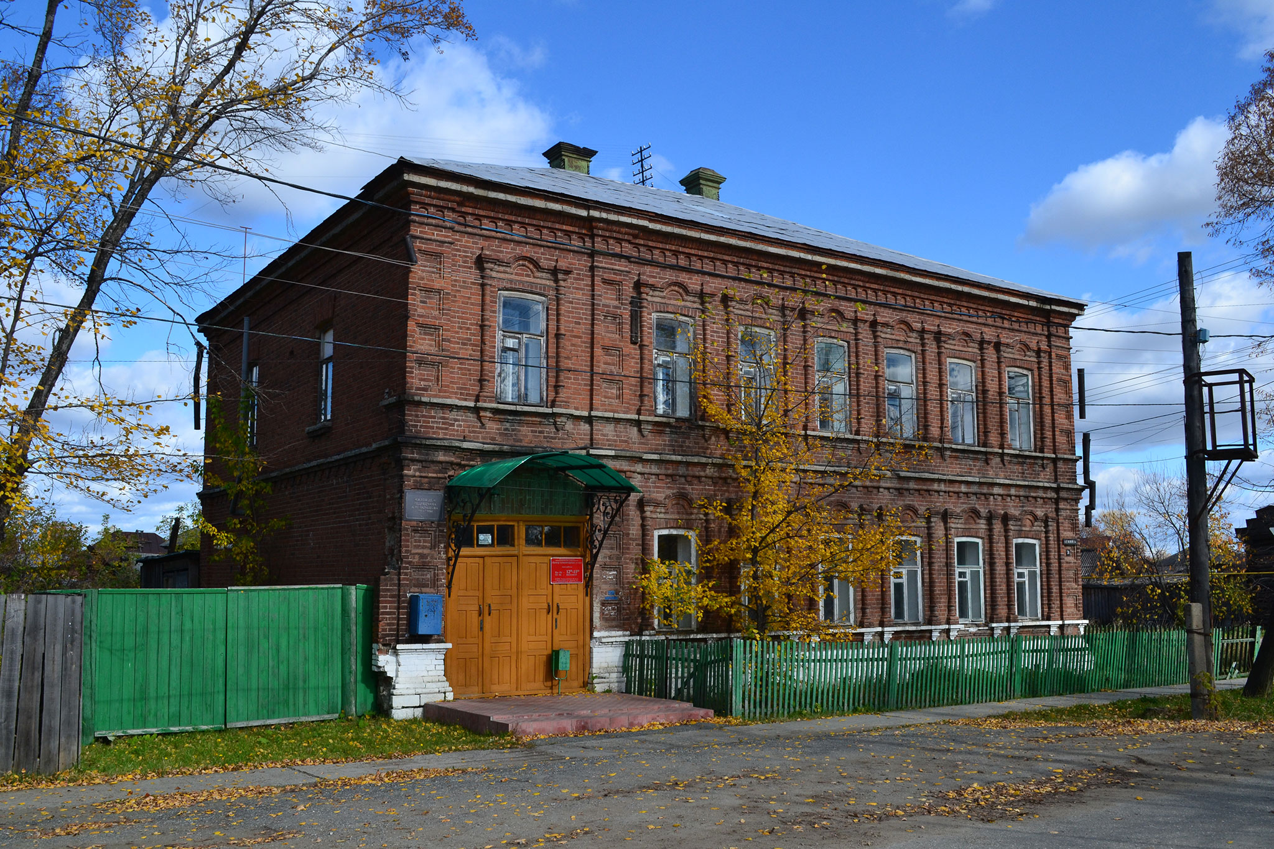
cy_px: 424
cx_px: 637
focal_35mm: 33
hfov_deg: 57.2
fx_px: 1168
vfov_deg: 40.0
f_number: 10
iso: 400
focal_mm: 22
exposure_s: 1/320
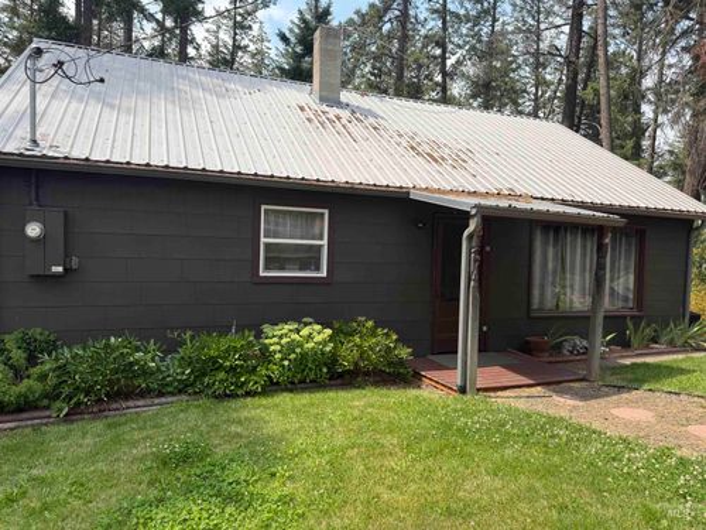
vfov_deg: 56.8
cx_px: 353
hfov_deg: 71.6
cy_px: 265
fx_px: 489
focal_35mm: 24
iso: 80
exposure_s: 1/3145
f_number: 1.78
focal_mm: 6.76
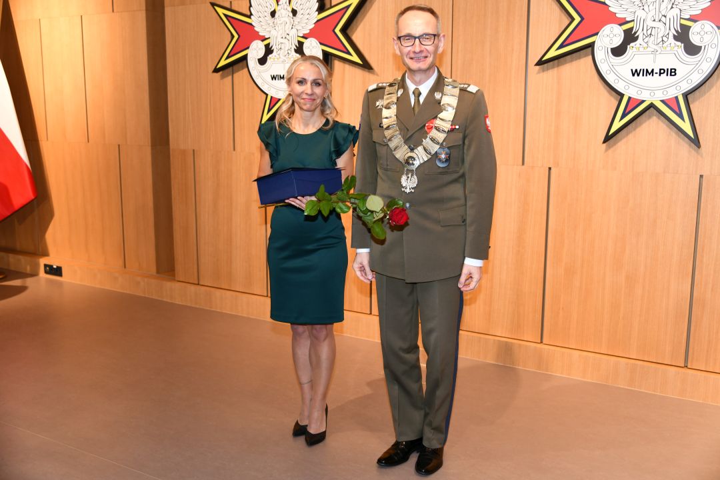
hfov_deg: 50.7
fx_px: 760
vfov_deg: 35.1
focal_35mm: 38
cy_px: 240
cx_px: 360
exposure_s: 1/60
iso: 720
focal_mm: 38
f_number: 4.5
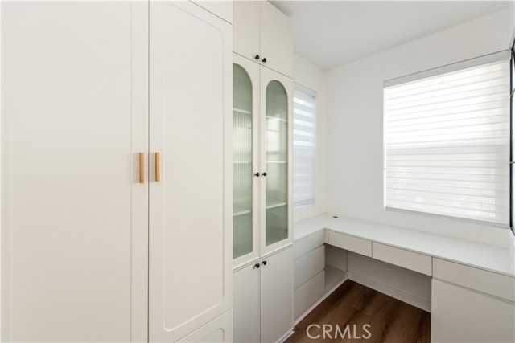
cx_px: 258
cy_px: 172
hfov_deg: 104.2
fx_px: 200
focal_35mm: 14
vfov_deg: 81.2
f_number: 5.6
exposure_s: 1/125
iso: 800
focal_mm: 14
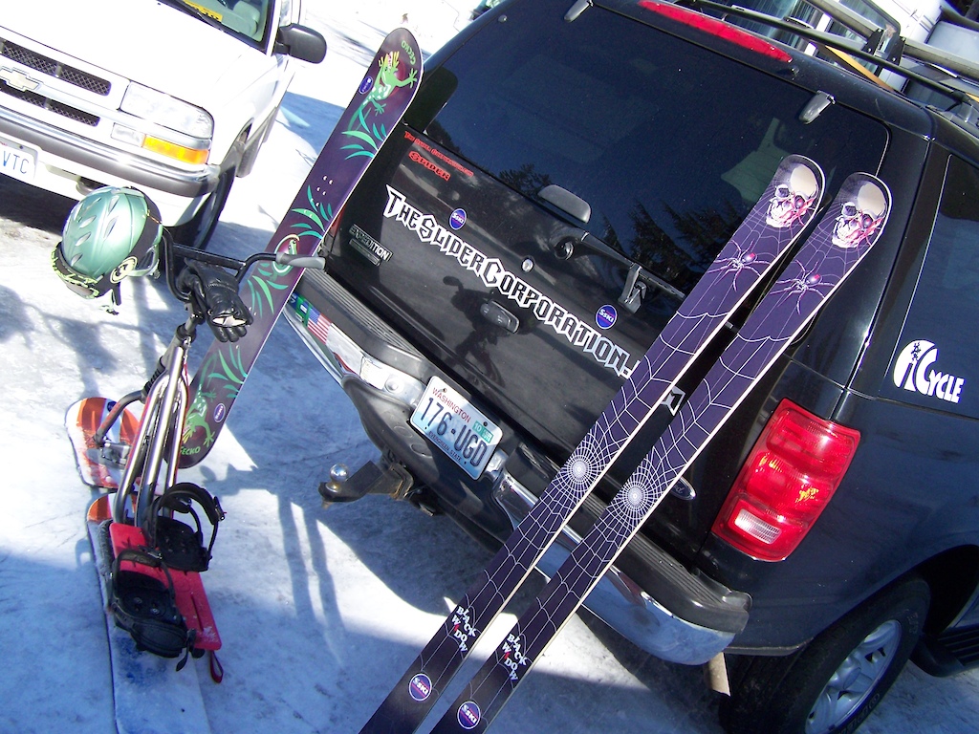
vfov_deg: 37.7
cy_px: 367
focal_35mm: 38
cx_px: 490
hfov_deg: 49.0
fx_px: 1075
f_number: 2.8
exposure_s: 1/800
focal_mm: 6.3
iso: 160
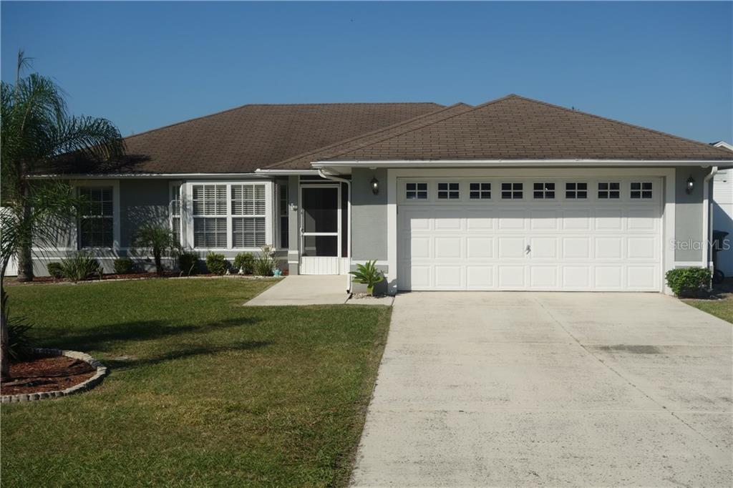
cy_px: 244
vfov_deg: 30.5
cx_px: 366
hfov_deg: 44.5
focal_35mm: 44
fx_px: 896
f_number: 6.3
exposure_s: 1/800
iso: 125
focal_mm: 16.39
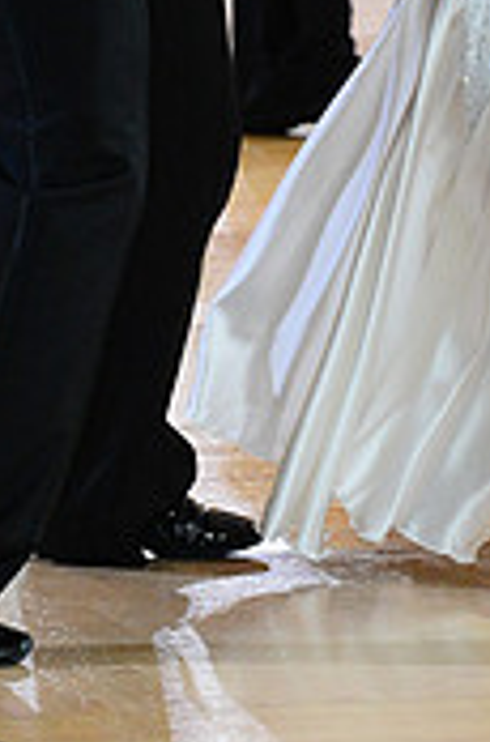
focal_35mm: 568
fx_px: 11666
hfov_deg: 2.4
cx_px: 492
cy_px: -290
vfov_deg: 3.6
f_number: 5.6
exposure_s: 1/250
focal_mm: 170
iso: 5000
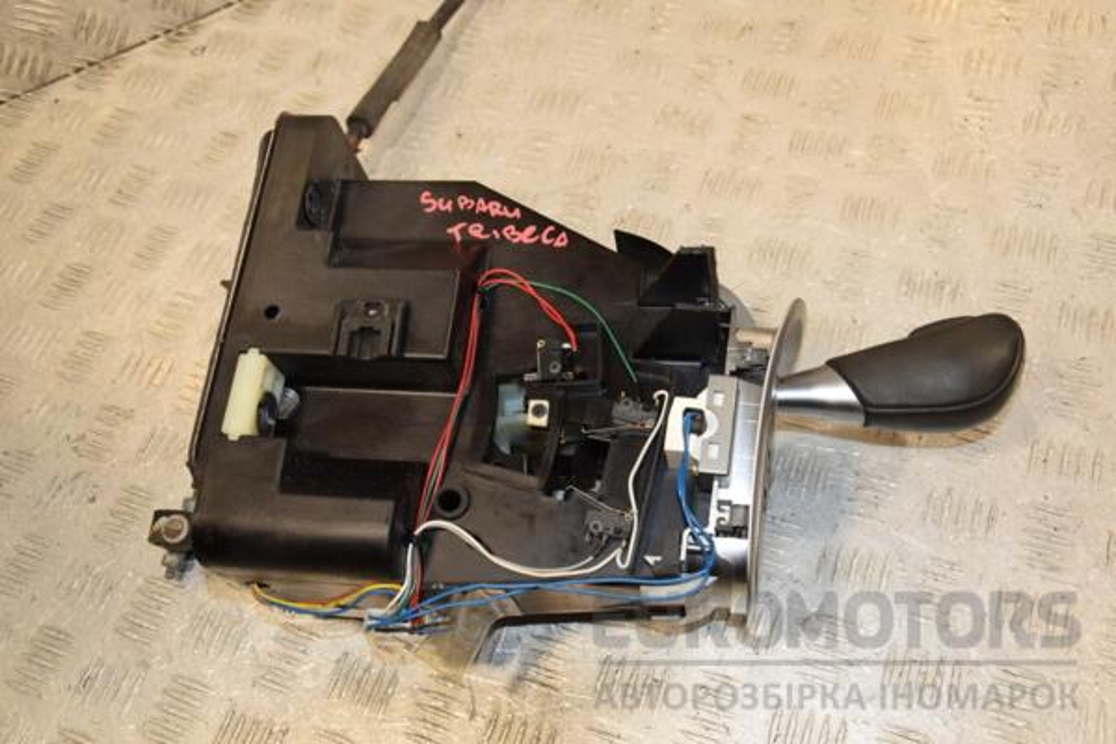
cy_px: 372
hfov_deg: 53.1
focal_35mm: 36
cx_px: 558
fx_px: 1116
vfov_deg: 36.9
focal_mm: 24
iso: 800
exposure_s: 1/200
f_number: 5.6
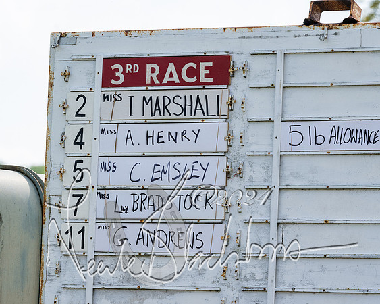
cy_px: 152
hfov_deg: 8.6
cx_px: 190
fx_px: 2534
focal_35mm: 225
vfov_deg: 6.9
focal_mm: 200
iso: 400
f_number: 8
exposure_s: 1/1000
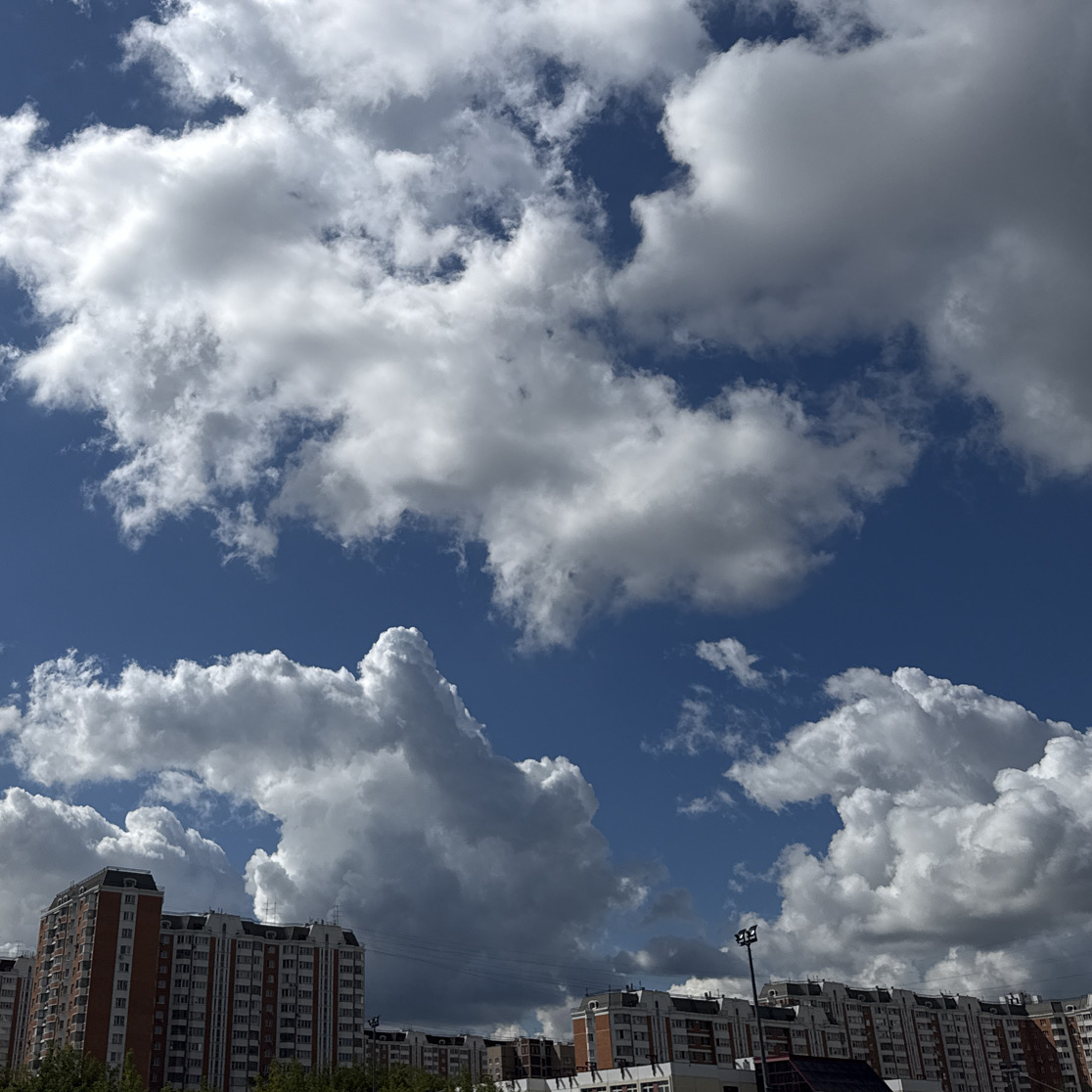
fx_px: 1356
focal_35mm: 38
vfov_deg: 43.3
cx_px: 353
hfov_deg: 43.2
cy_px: 369
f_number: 1.78
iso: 64
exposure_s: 1/17544
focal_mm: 6.76
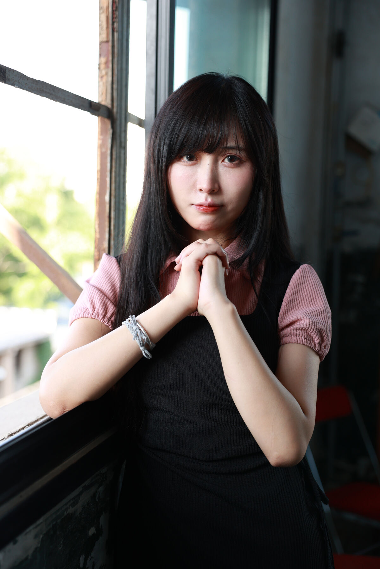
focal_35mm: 50
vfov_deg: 39.6
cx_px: 190
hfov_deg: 27.0
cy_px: 284
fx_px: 792
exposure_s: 1/200
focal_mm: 50
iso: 250
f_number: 2.8
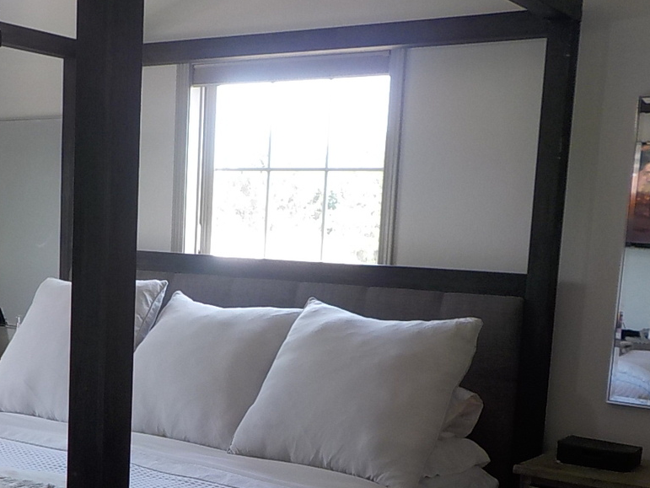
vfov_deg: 25.6
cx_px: 203
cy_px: 397
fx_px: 1052
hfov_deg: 33.9
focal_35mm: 56
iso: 125
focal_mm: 4.1
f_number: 3.3
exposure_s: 1/40
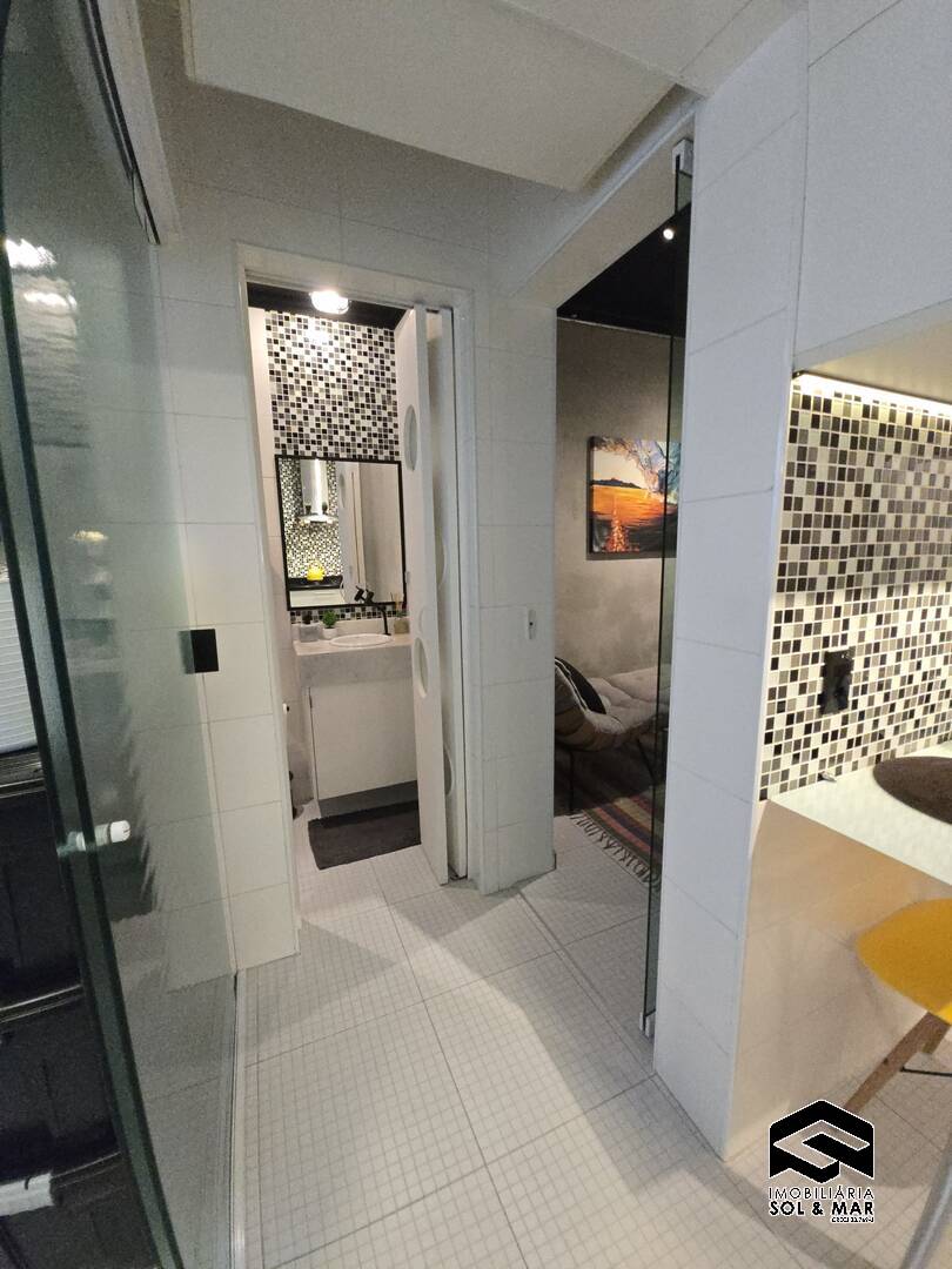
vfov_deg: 106.2
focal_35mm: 13
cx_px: 476
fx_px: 477
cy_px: 634
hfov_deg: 89.9
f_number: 2.2
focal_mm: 1.7
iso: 500
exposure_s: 1/60
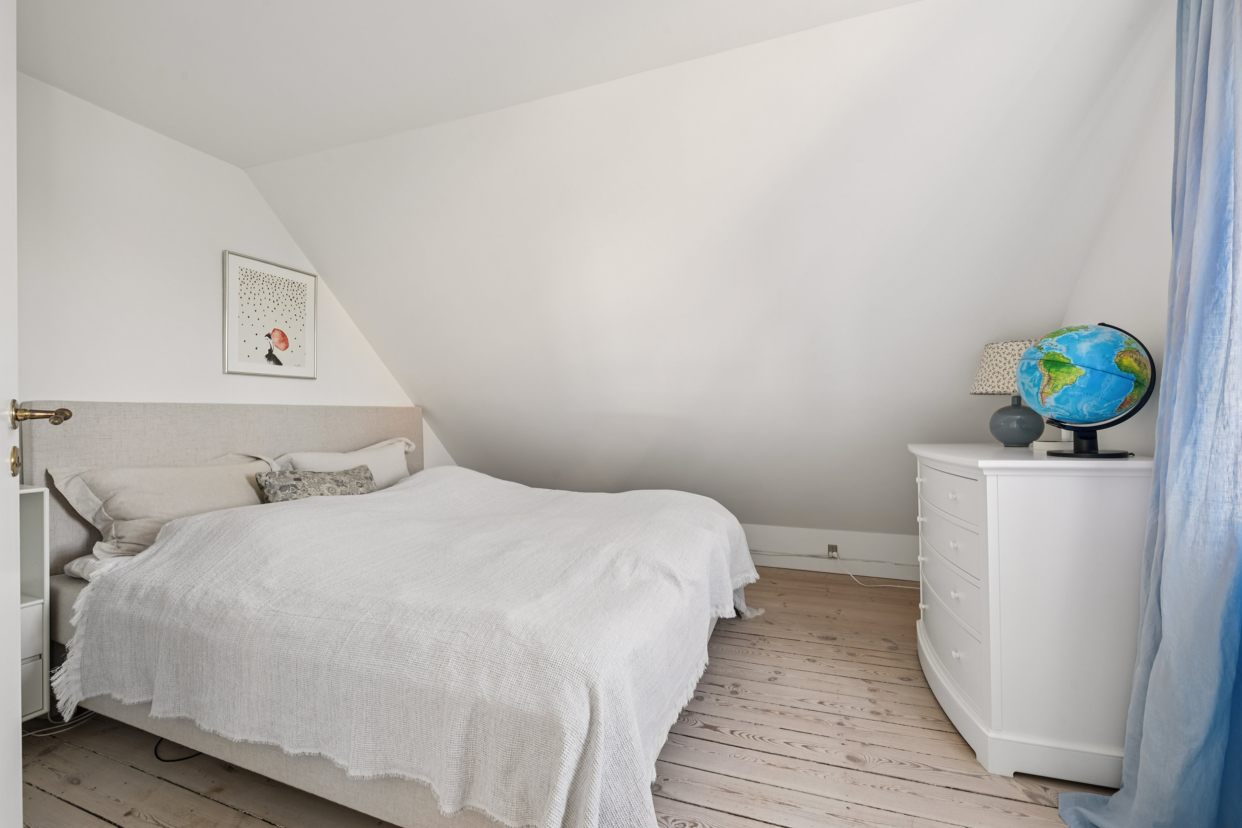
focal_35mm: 15
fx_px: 517
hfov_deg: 100.4
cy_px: 414
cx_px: 621
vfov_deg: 77.3
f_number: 10
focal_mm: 15
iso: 160
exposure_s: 1/5
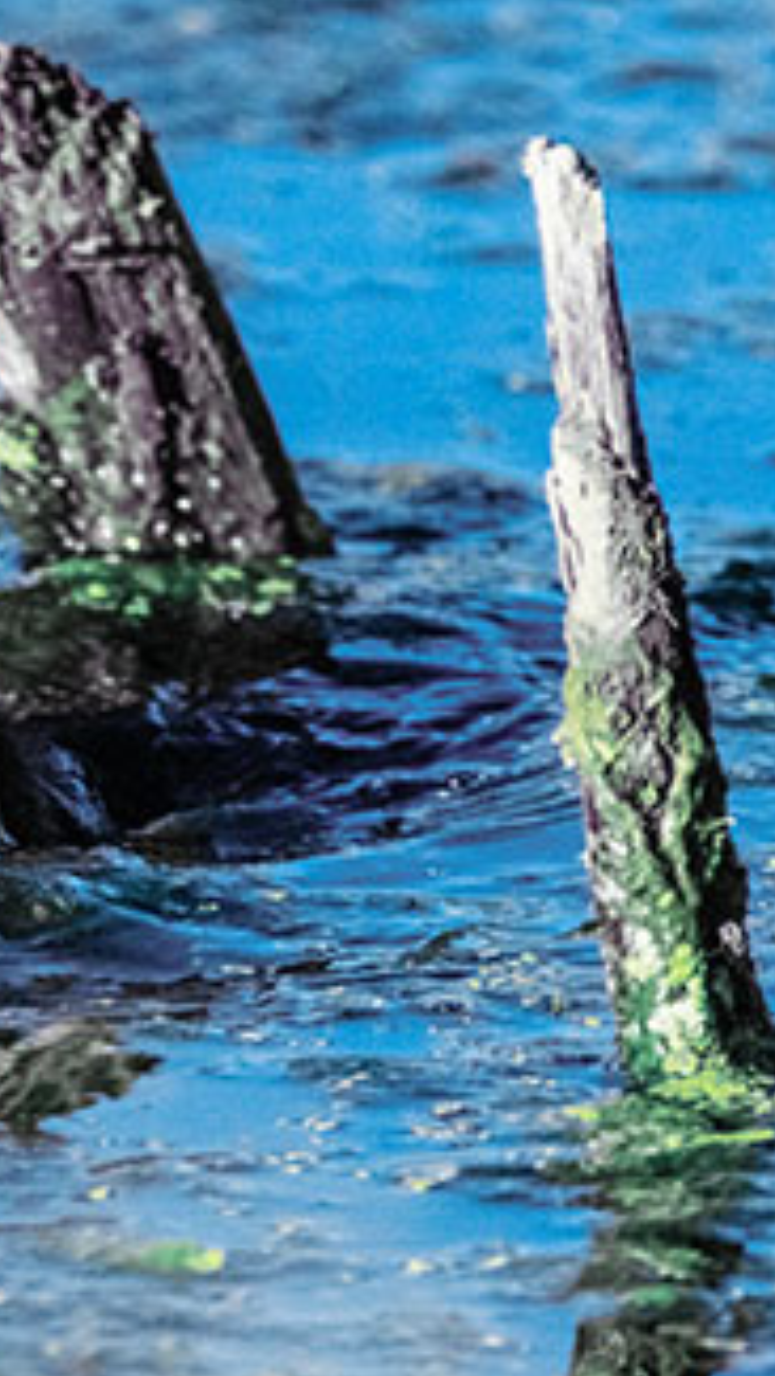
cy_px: 701
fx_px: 49975
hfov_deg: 0.9
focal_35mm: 1369
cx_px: -89
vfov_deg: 1.6
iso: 6400
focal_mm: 850
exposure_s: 1/4000
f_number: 12
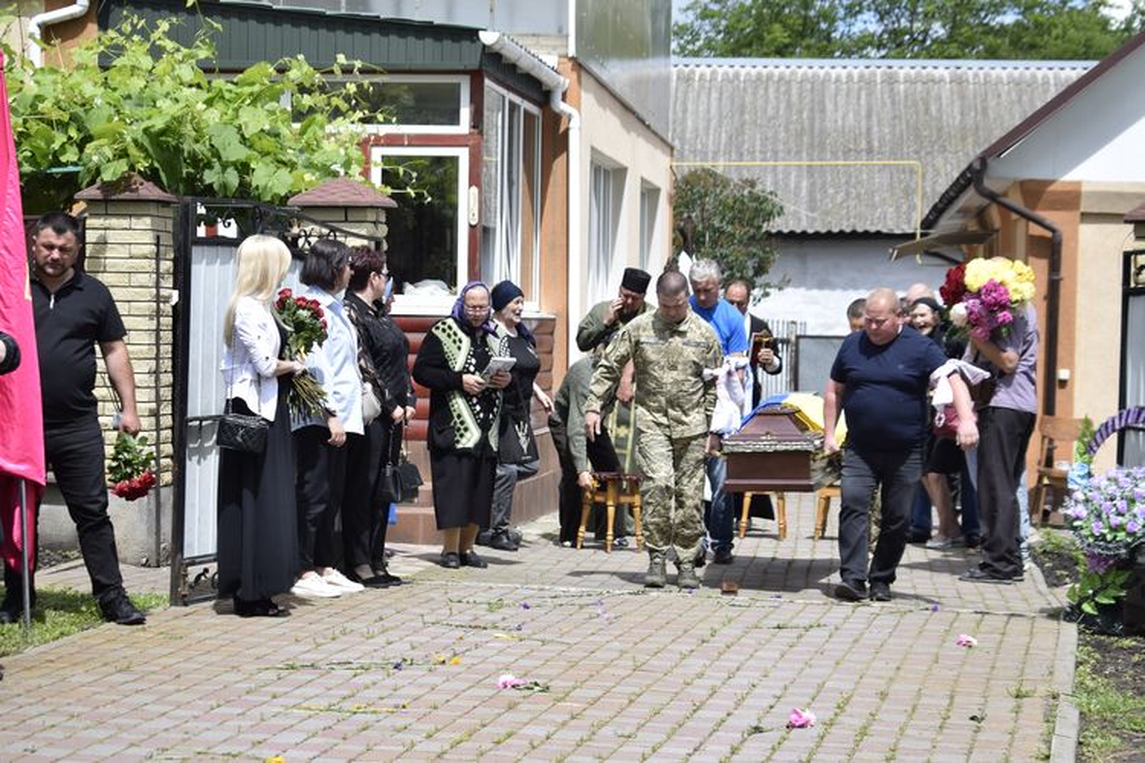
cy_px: 382
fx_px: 2624
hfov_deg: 24.6
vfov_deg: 16.6
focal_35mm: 82
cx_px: 572
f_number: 5.6
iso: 200
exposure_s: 1/640
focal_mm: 55
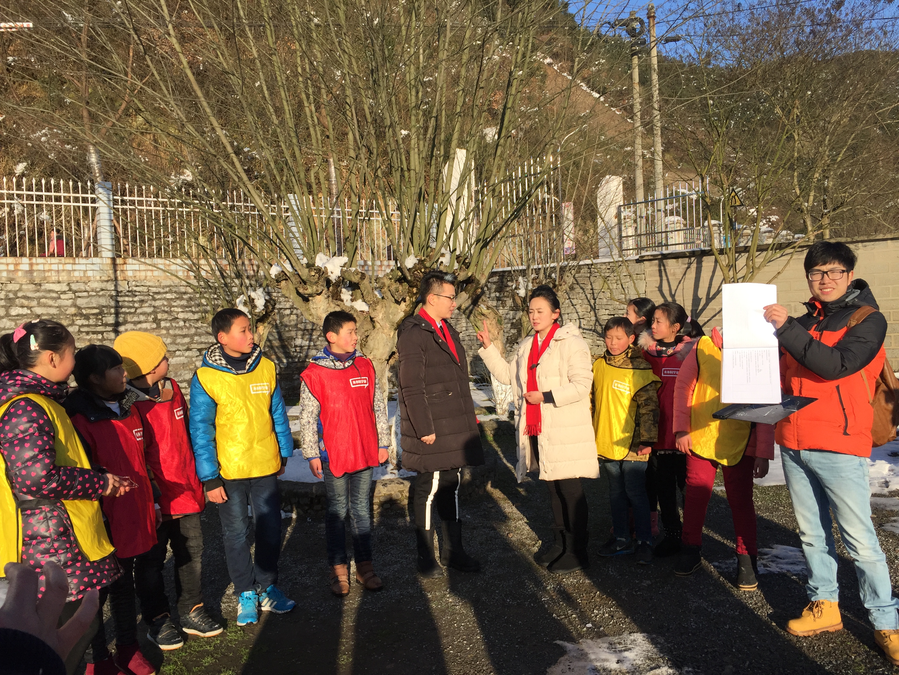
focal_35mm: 29
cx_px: 450
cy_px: 338
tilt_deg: -0.2
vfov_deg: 48.2
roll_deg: +1.8
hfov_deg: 61.7
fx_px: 753
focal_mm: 4.15
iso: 32
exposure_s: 1/1582
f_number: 2.2
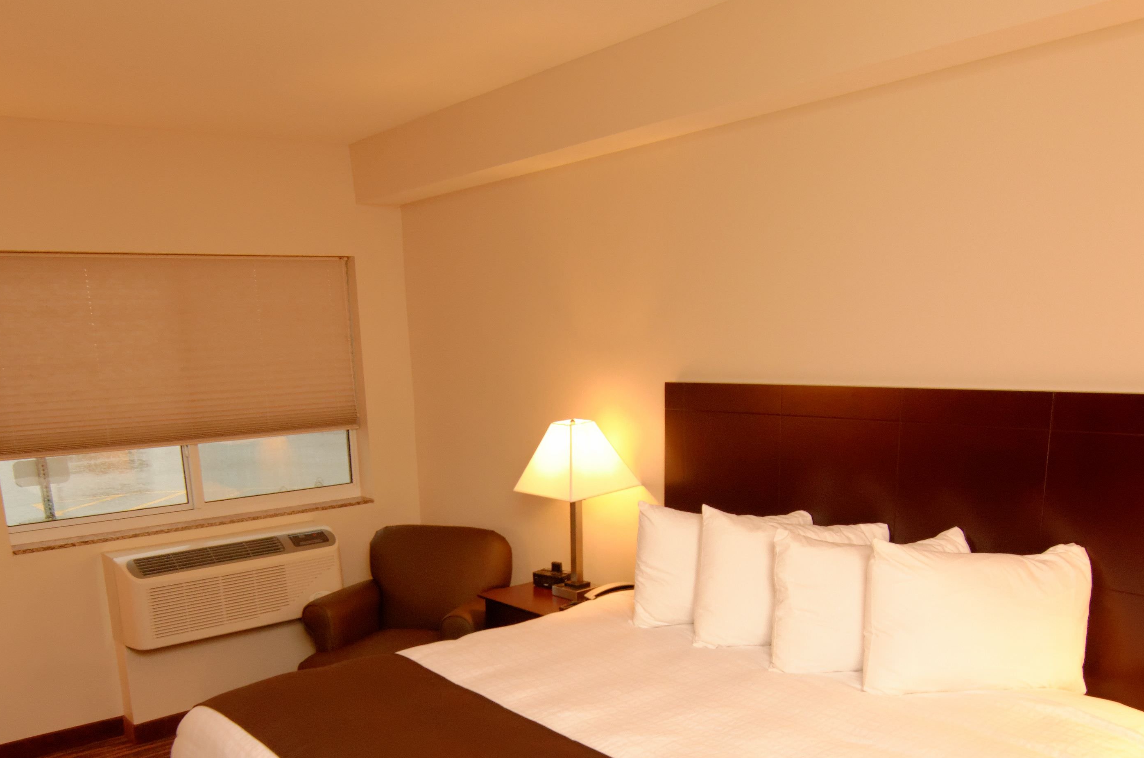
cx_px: 486
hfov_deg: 61.0
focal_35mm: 30
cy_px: 574
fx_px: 965
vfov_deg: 41.5
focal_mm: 11.5
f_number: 5.6
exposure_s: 1/60
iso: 1100
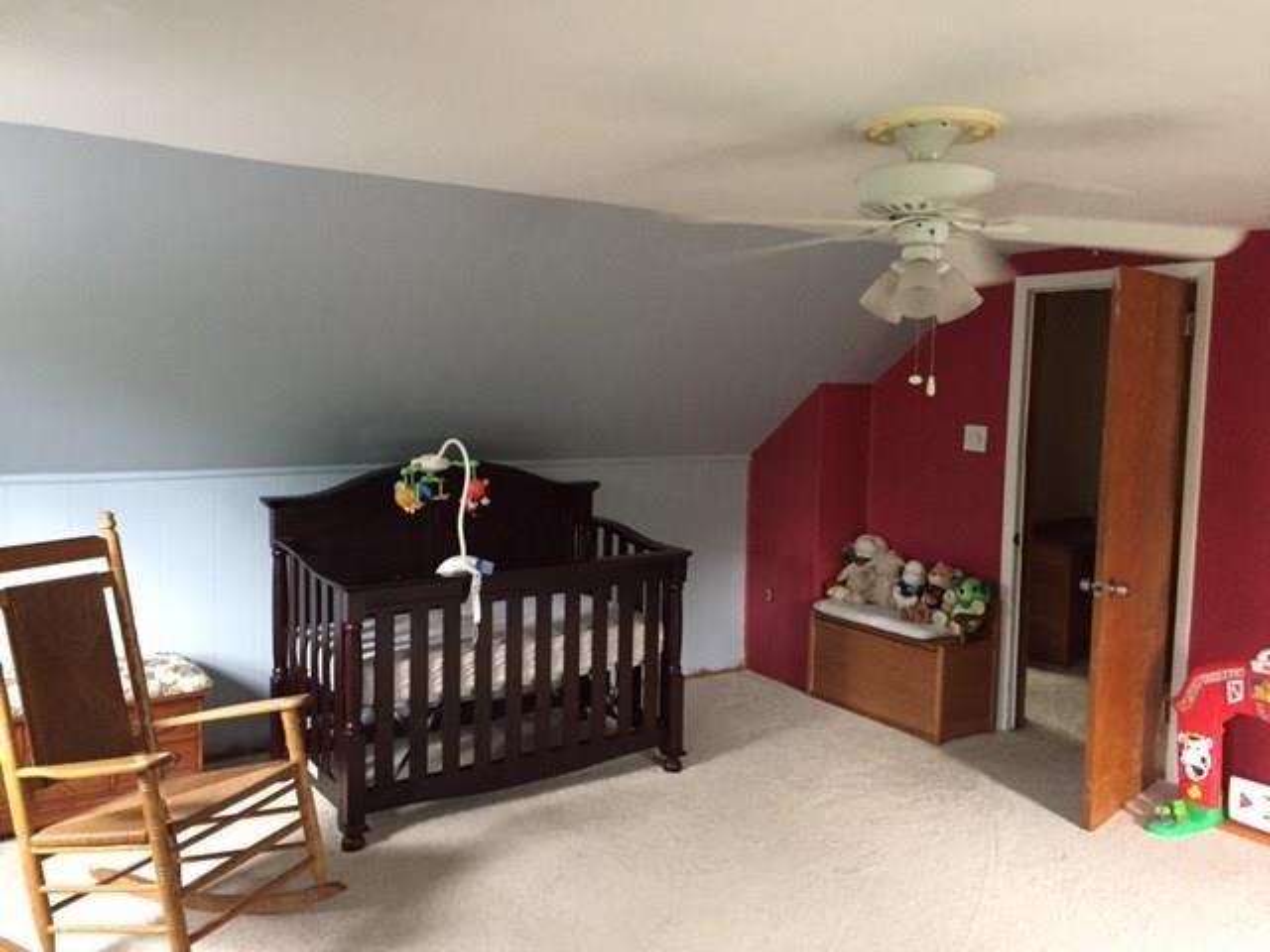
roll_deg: -2.8
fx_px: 1064
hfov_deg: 61.7
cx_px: 635
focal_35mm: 29
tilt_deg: -5.2
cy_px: 476
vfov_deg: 48.2
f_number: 2.2
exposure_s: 1/15
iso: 320
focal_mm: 4.15
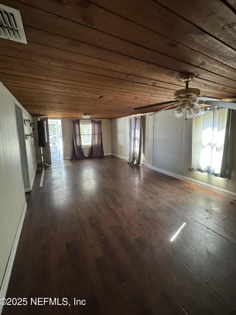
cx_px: 125
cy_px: 148
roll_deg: +0.6
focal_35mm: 15
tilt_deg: -7.9
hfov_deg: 81.7
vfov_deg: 98.1
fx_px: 136
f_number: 2.2
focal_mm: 2.22
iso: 1250
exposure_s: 1/60
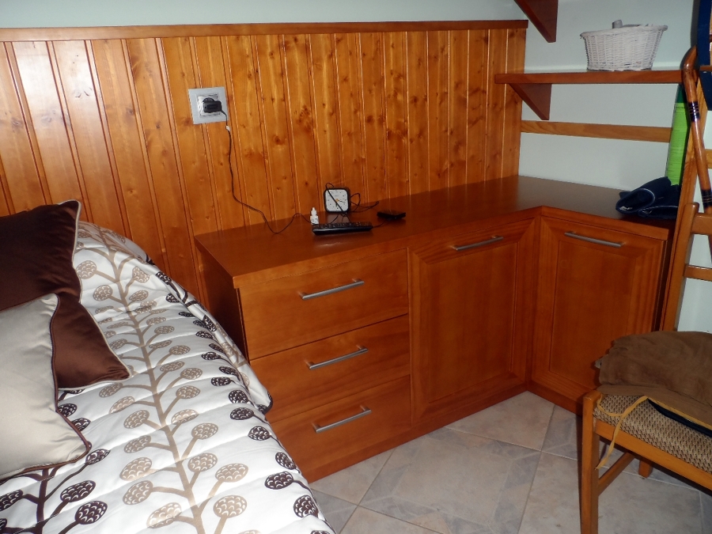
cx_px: 356
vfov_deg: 56.8
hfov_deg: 71.6
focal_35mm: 24
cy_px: 267
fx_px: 494
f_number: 3.2
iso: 100
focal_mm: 4
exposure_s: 1/30
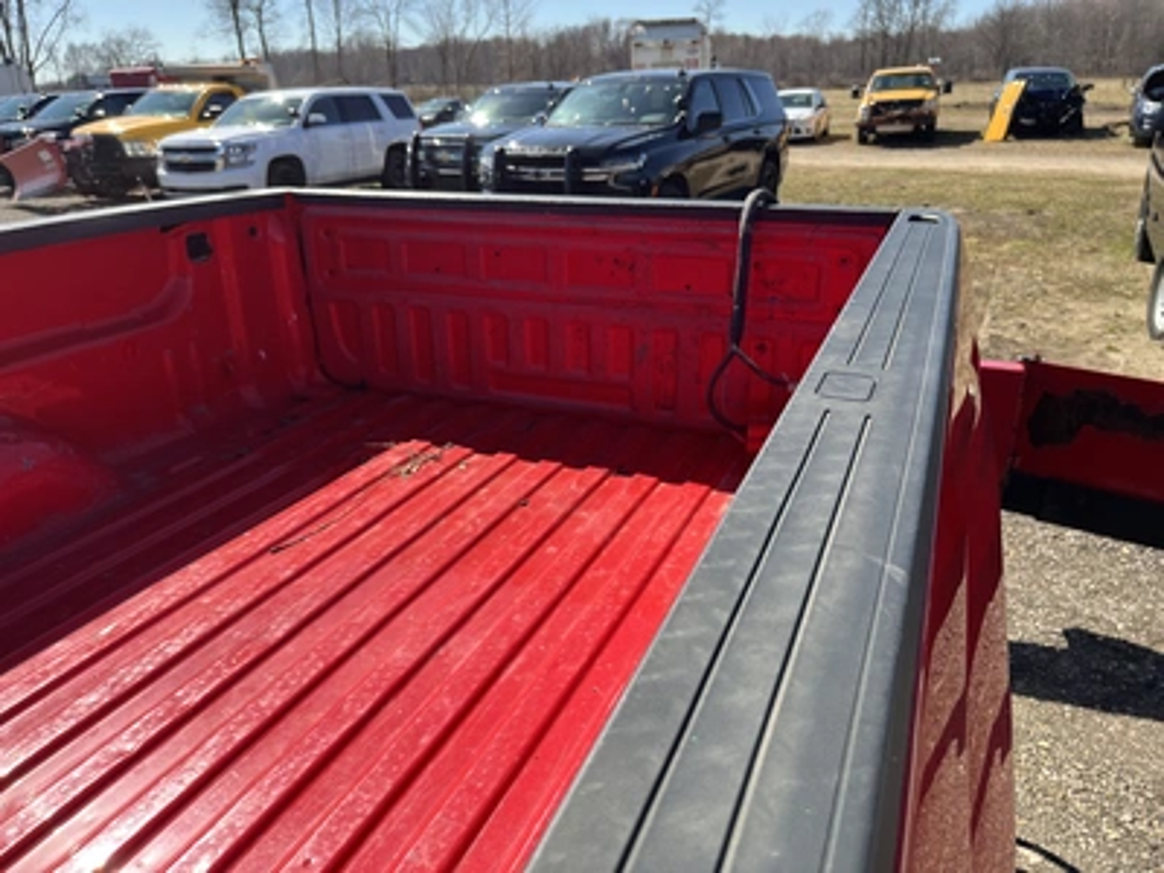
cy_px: 436
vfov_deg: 53.1
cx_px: 582
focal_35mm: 26
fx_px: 874
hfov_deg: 67.3
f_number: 1.6
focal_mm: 5.1
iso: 50
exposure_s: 1/1647
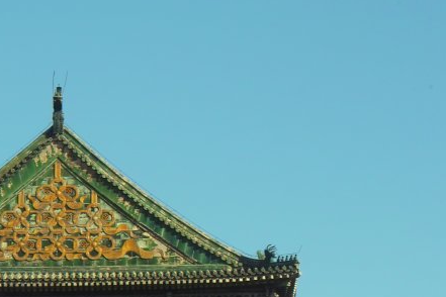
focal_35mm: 245
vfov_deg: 5.6
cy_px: 249
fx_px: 3035
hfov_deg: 8.4
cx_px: 76
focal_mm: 78
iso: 200
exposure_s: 1/200
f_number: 10
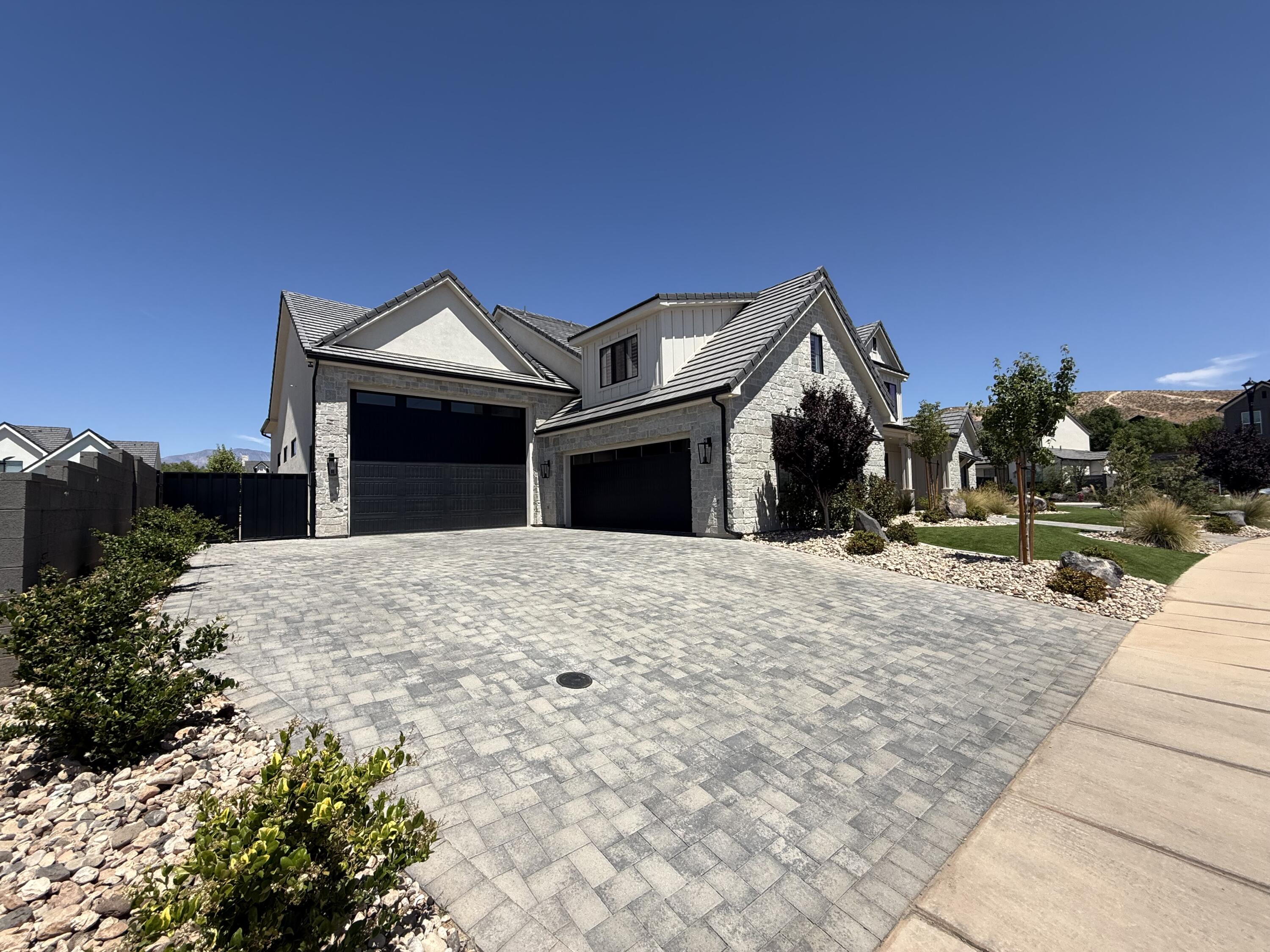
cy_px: 476
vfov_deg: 85.7
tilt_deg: +3.3
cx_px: 635
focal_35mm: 14
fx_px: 514
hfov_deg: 102.1
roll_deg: +1.4
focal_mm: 2.22
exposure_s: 1/2165
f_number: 2.2
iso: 50
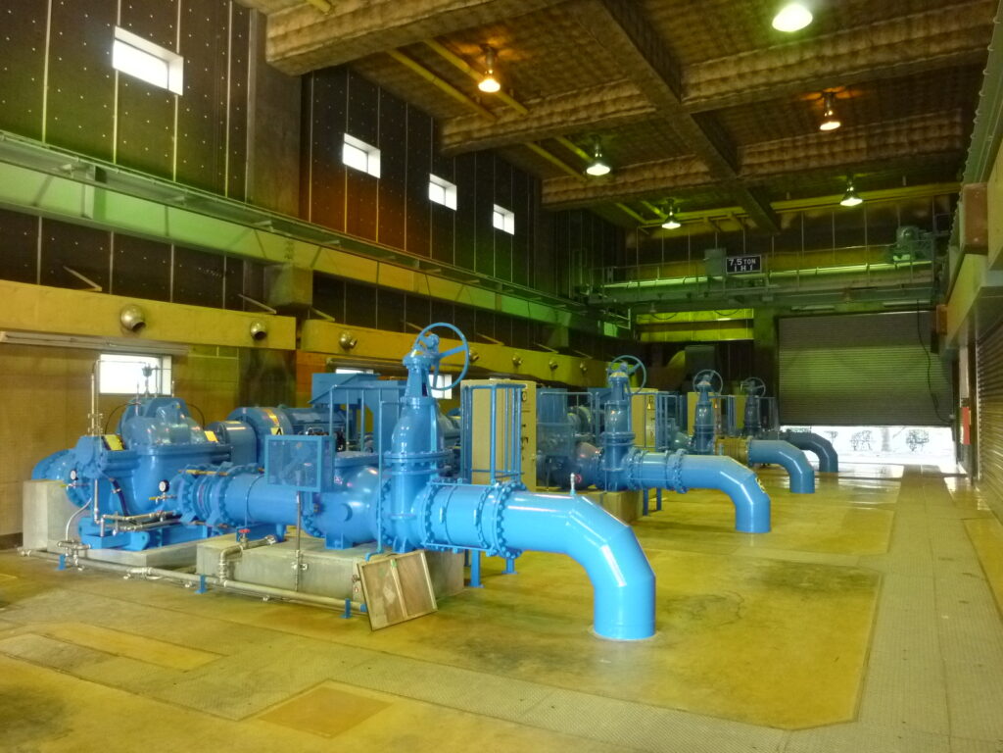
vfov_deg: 54.9
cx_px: 502
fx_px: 724
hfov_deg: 69.4
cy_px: 376
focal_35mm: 25
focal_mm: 4.5
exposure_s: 1/30
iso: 400
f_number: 3.3
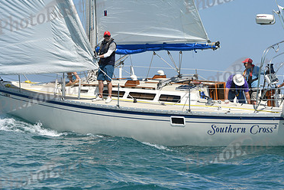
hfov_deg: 13.2
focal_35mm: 156
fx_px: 1231
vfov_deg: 8.8
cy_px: 44
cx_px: 145
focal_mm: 100
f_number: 8
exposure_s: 1/1250
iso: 250
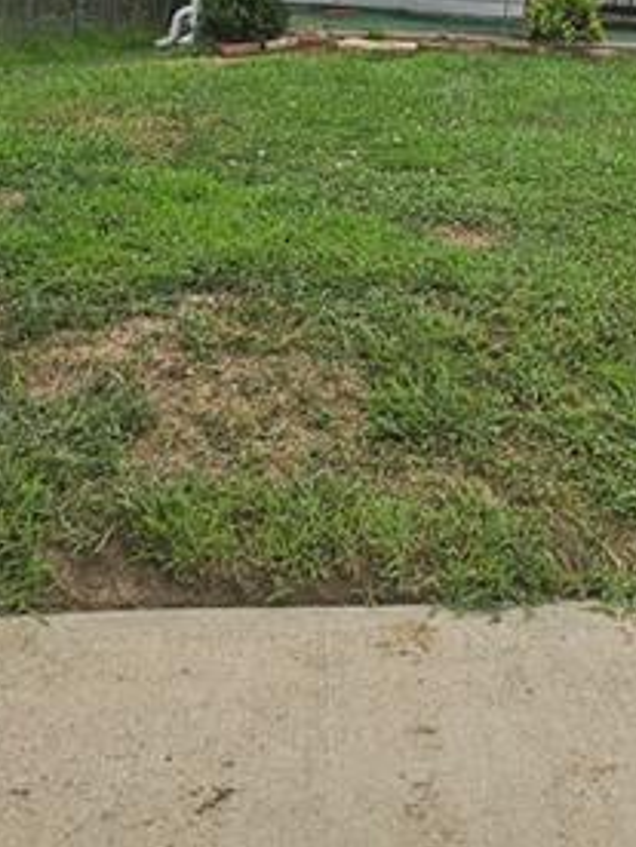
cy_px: -178
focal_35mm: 64
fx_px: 1568
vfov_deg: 26.7
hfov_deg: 21.9
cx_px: 664
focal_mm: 6.3
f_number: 1.7
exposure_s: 1/457
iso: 10
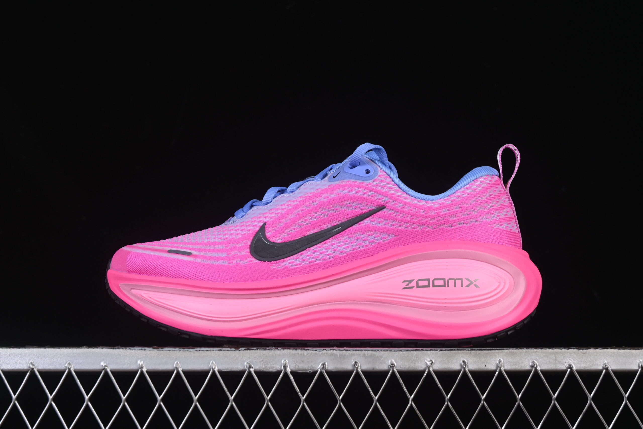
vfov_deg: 18.2
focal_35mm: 75
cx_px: 322
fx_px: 1340
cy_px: 214
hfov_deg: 27.0
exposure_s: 1/80
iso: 160
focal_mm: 50
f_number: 8
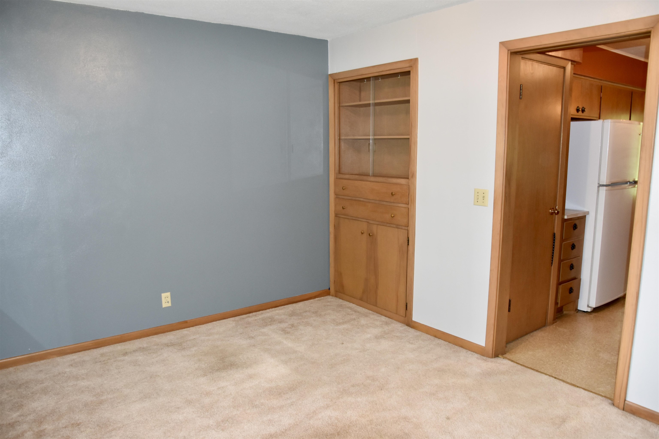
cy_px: 220
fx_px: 439
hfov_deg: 73.8
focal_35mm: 24
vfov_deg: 53.1
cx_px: 330
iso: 800
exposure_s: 1/60
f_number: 4
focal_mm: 16
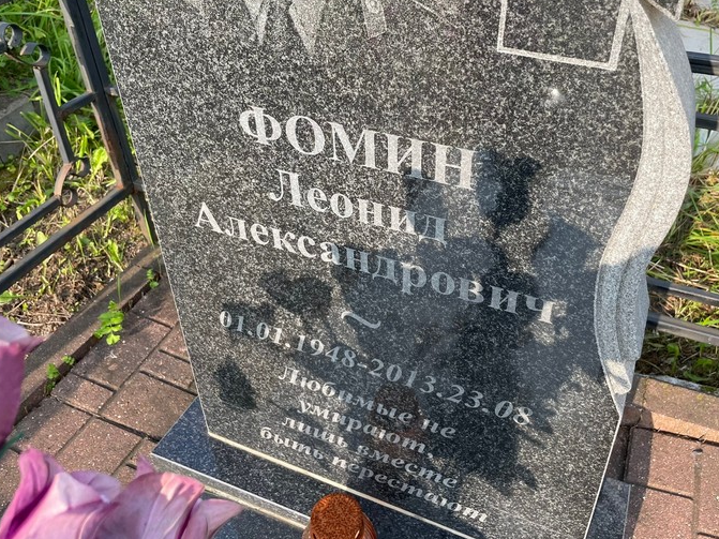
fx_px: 644
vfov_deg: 45.2
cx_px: 398
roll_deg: +1.5
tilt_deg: -37.4
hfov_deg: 58.2
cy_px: 222
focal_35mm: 31
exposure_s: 1/682
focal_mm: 4.2
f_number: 1.6
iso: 32
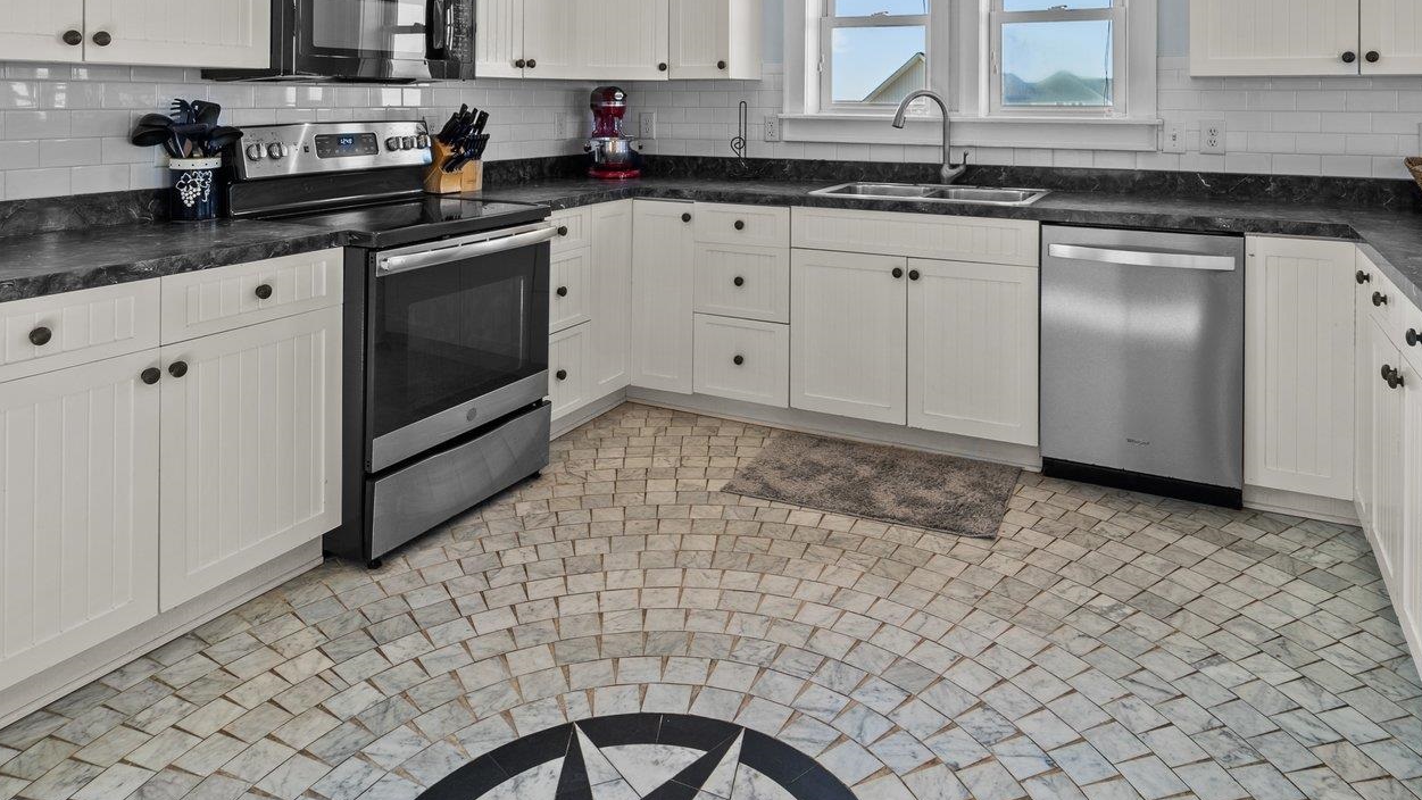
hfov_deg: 76.2
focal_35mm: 24
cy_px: 106
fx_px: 905
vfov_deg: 44.2
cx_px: 755
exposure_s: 1/5
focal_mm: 14
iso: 100
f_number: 8
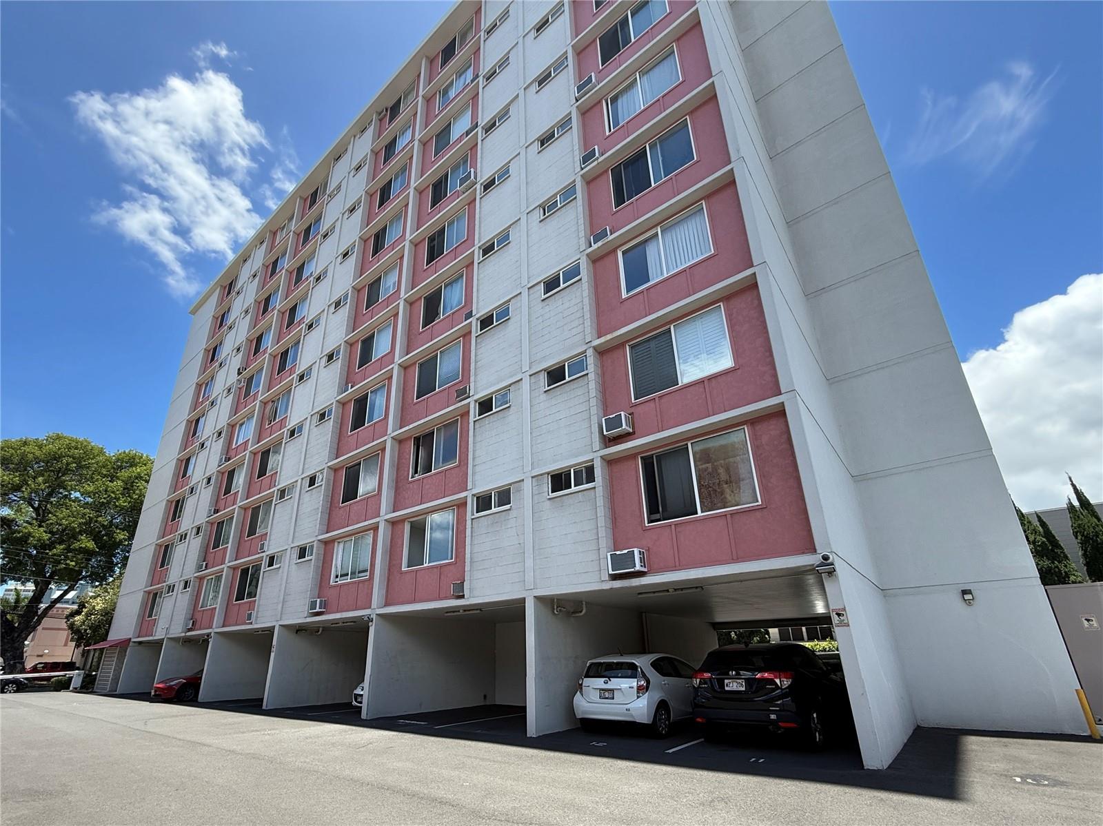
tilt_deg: +21.6
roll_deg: +0.3
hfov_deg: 102.1
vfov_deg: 85.6
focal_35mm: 14
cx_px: 552
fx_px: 446
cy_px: 413
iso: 50
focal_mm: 2.22
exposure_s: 1/651
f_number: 2.2
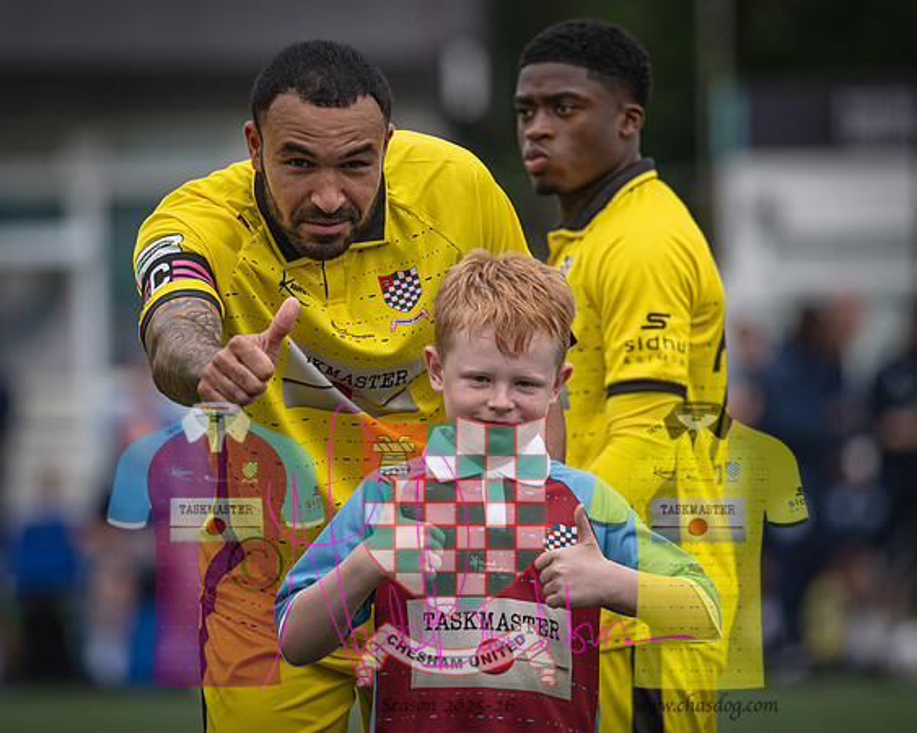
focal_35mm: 592
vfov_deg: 2.6
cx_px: 358
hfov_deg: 3.3
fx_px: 16072
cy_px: 374
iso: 400
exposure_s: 1/1250
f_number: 4.5
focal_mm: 400
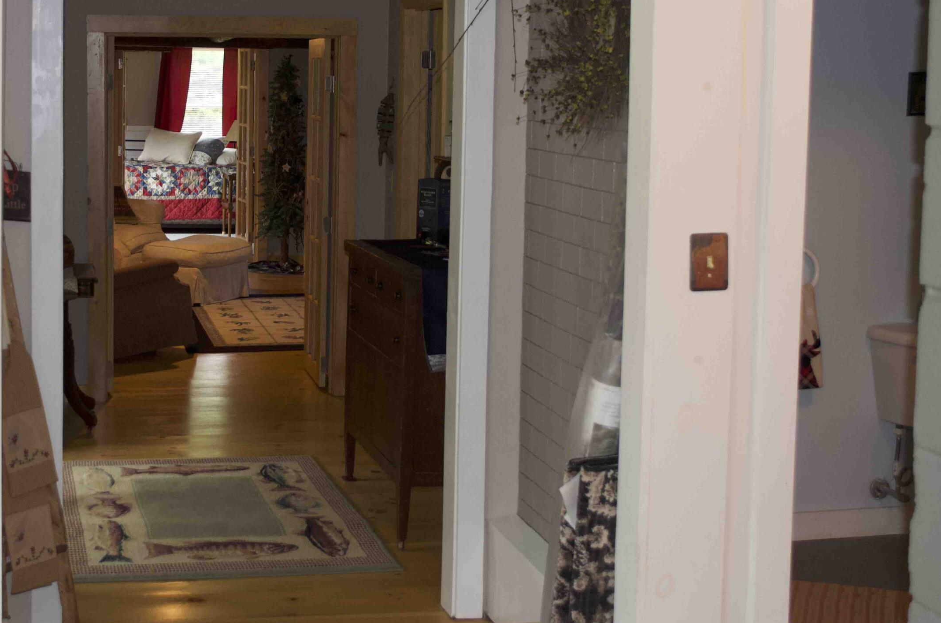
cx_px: 296
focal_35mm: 59
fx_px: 1539
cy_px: 201
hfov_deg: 33.6
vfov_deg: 22.8
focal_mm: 28
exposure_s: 1/60
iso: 1000
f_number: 4.5
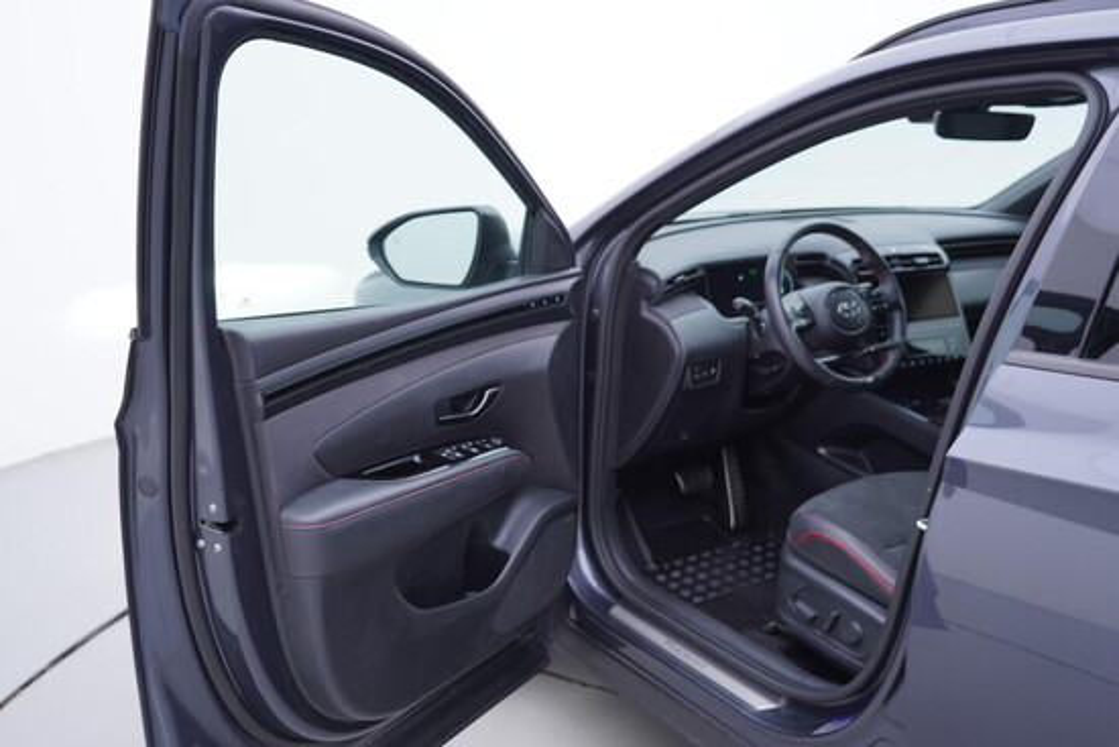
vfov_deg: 36.9
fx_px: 1119
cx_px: 560
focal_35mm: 36
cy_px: 374
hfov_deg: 53.1
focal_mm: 24
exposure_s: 1/50
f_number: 3.2
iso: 125
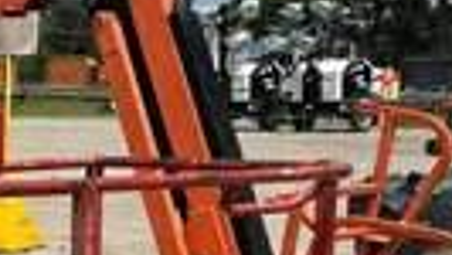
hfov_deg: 14.9
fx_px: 1403
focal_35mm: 117
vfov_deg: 10.3
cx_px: -455
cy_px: 267
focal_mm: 5.96
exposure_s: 1/4255
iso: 50
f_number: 1.6
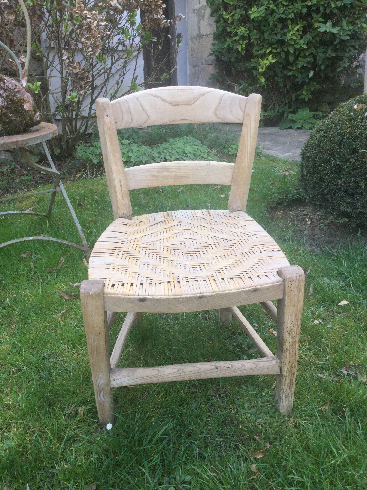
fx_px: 438
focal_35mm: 31
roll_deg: +1.4
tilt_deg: -18.4
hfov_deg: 45.4
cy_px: 245
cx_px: 184
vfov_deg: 58.4
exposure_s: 1/100
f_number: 2.4
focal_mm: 3.3
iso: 50
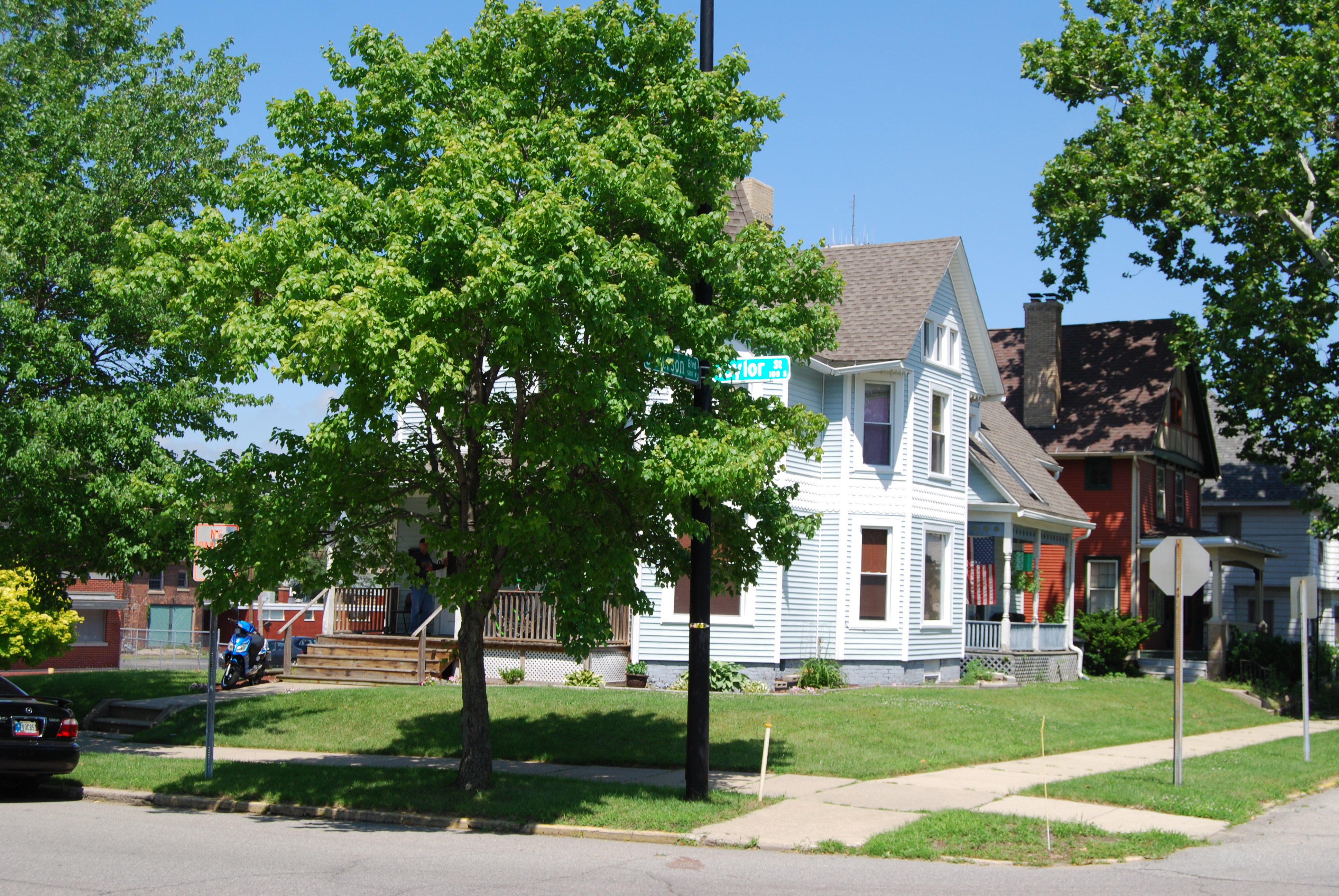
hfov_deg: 43.6
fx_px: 1676
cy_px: 448
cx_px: 670
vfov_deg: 29.9
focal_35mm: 45
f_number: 8
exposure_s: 1/200
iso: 100
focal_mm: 30
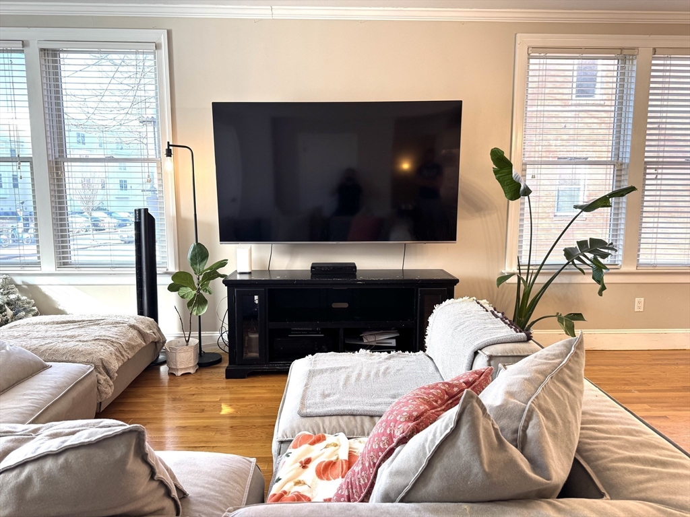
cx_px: 345
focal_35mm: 24
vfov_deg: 56.8
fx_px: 478
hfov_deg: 71.6
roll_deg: -0.5
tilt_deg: -8.8
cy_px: 258
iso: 80
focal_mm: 6.76
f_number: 1.78
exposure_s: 1/120
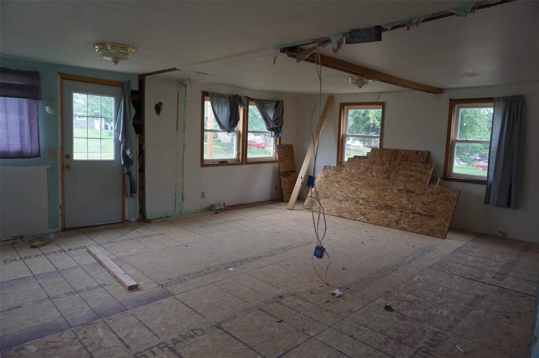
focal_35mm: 24
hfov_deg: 73.8
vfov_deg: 53.0
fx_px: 359
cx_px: 270
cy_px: 179
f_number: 4
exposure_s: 1/160
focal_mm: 16
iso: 1250
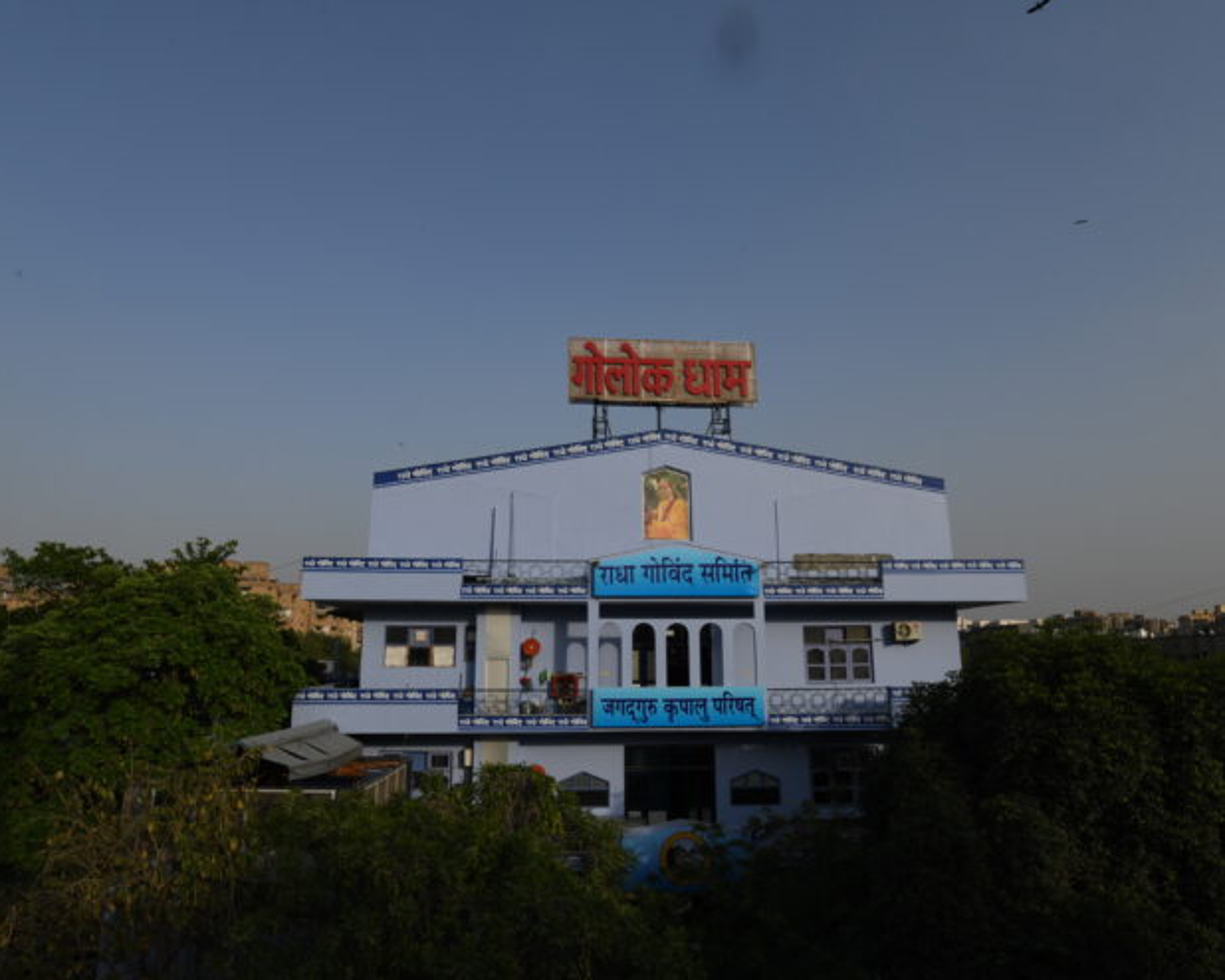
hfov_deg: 77.6
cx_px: 593
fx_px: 761
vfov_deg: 65.5
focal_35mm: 21
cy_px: 490
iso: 400
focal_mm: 18
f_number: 13
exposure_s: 1/500
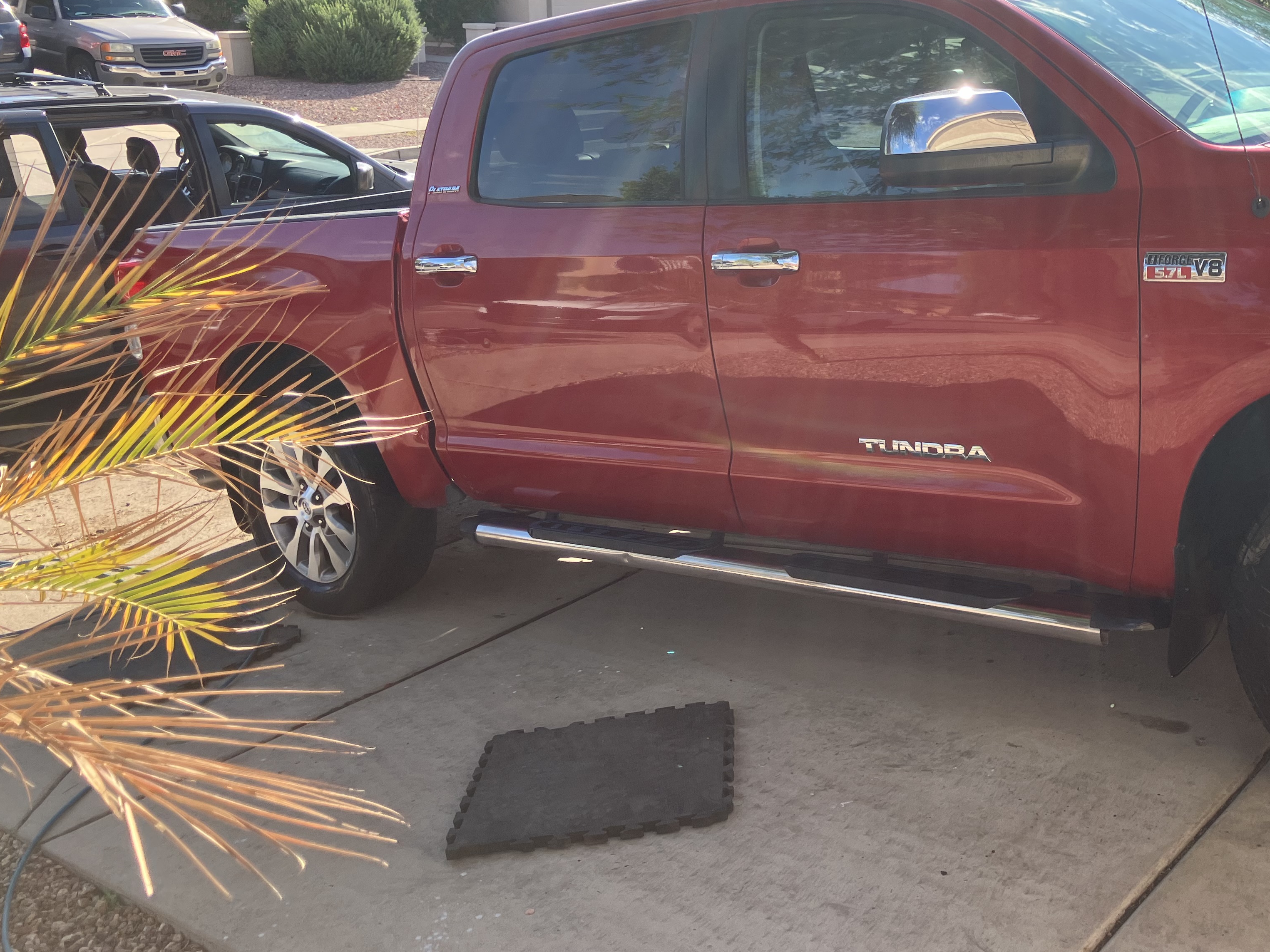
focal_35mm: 37
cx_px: 817
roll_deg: -0.7
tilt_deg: -17.4
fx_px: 1357
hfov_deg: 49.5
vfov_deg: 38.4
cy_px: 364
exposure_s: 1/607
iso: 32
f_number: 1.8
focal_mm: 3.99
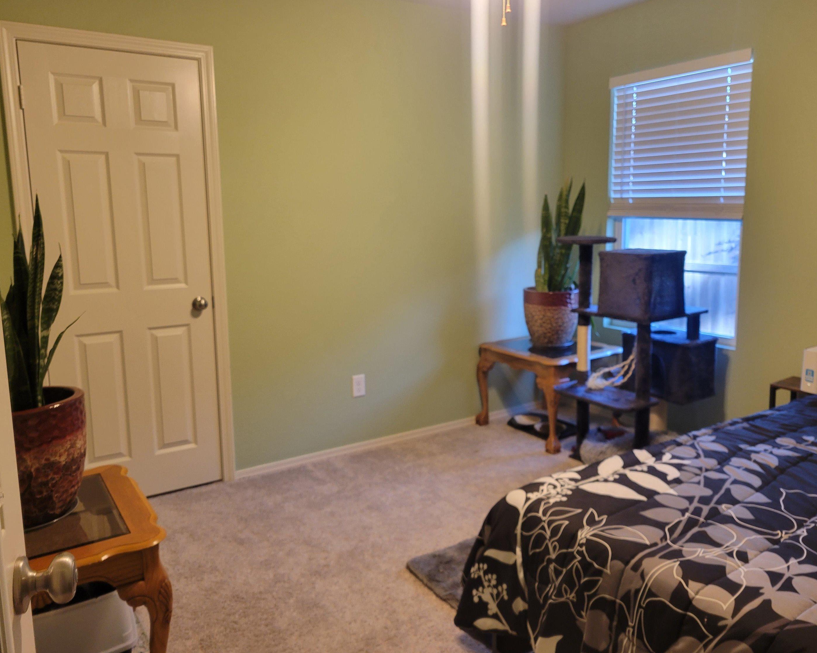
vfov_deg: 51.5
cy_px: 319
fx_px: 677
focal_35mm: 28
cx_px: 426
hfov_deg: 62.2
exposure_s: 1/60
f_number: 1.8
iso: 200
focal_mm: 5.4
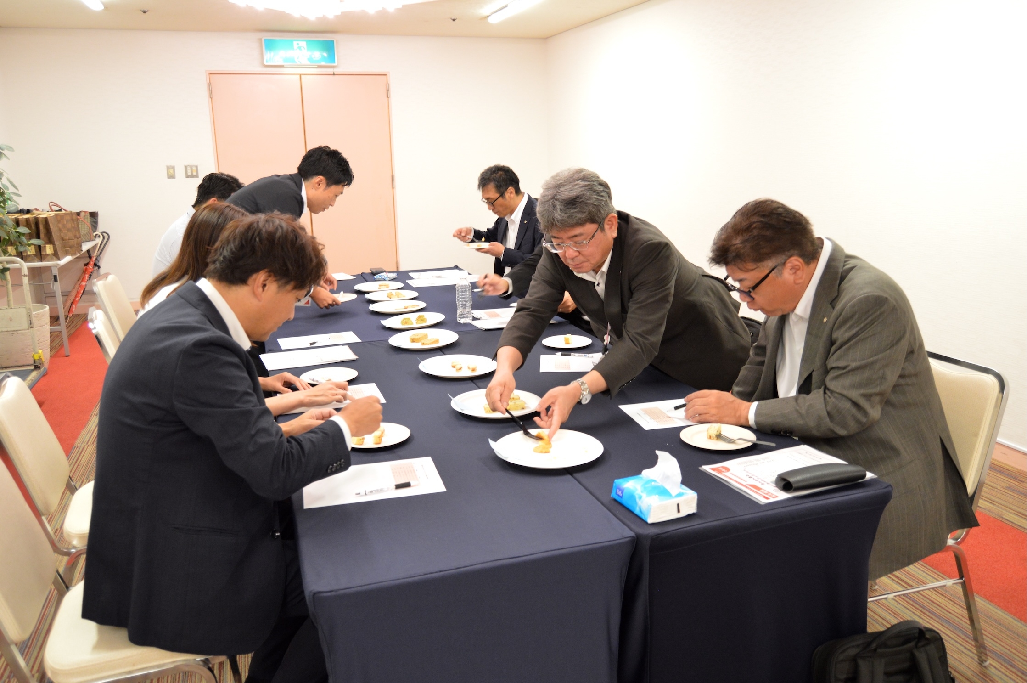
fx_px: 770
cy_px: 342
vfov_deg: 47.8
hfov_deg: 67.4
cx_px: 514
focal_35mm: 27
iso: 1100
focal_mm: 18
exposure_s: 1/30
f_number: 3.5
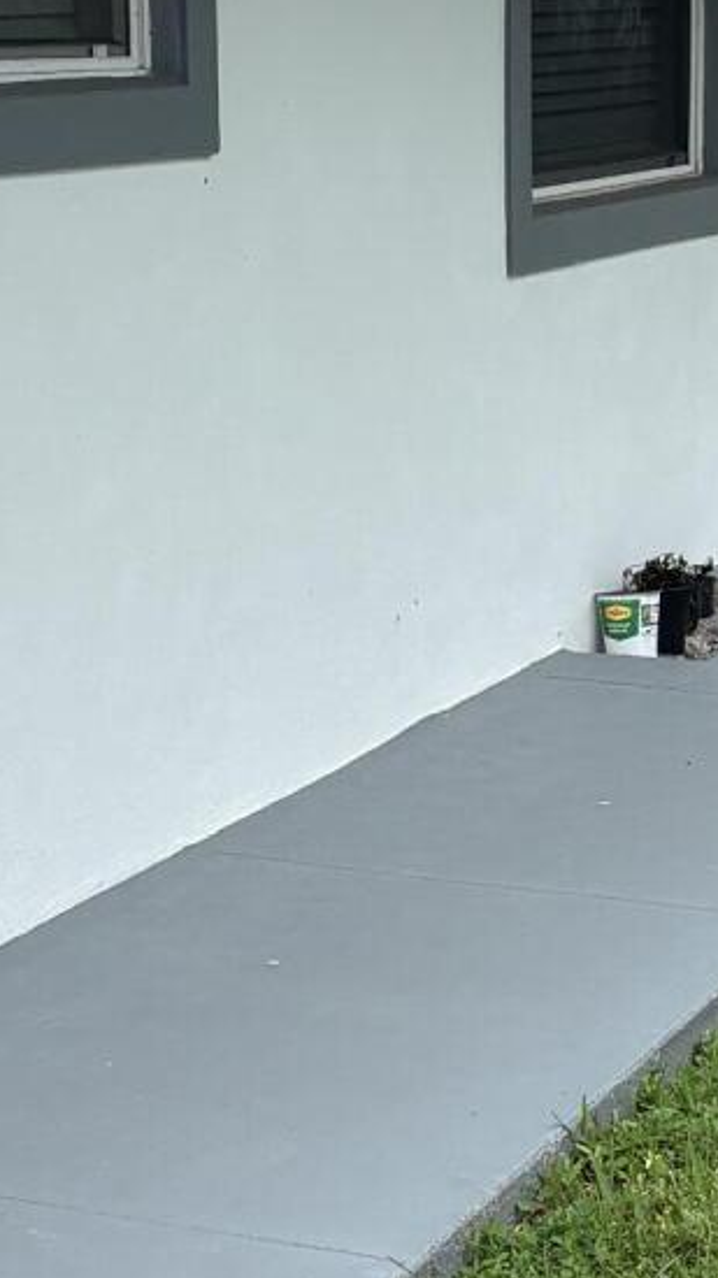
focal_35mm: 103
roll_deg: +0.7
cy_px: 416
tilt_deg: -5.2
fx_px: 3489
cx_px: 404
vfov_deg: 20.7
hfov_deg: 11.7
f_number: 1.6
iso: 50
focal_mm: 5.96
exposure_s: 1/1543
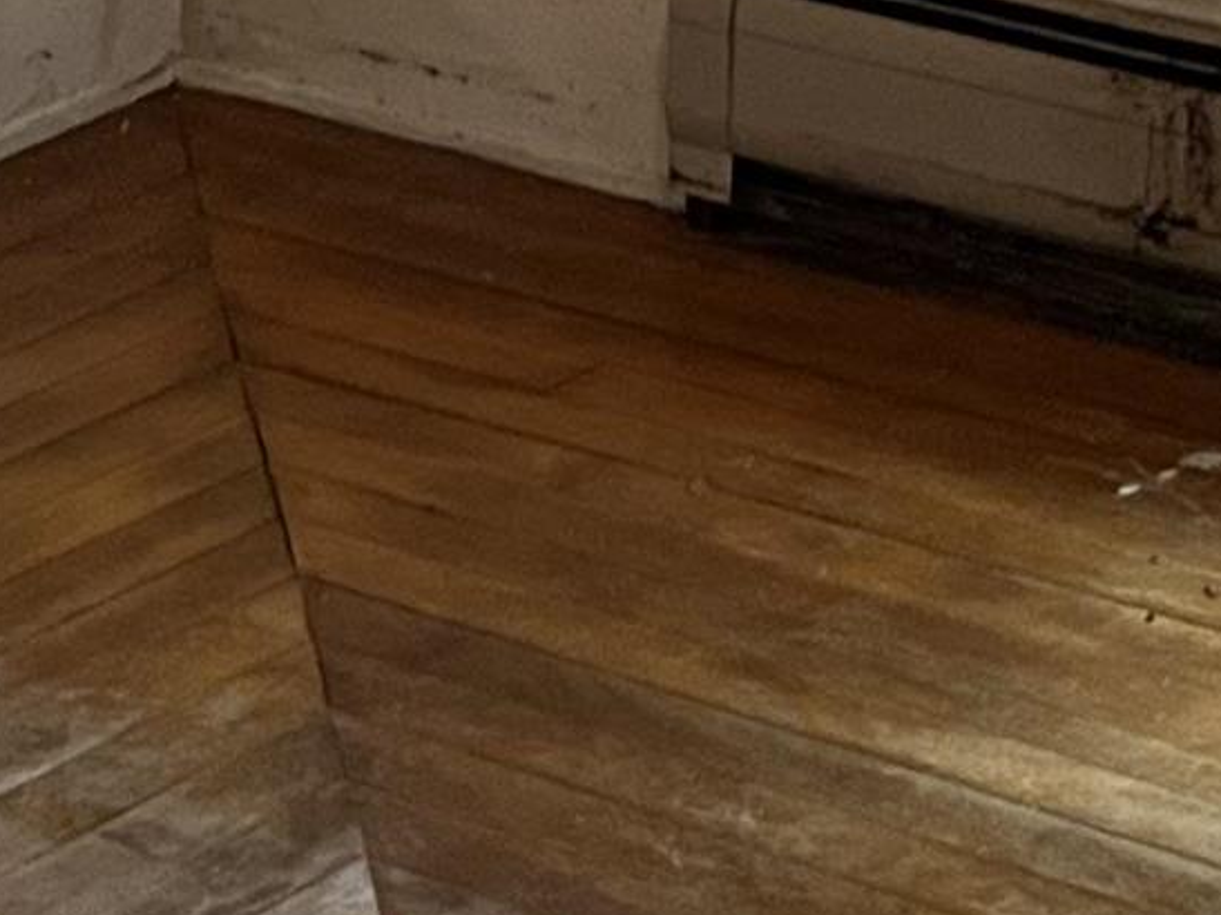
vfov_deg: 9.2
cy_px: -1232
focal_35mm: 146
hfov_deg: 13.5
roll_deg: -0.2
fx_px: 5149
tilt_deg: -2.8
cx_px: 415
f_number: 1.6
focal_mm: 5.1
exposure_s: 1/60
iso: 320
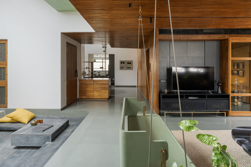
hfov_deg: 86.9
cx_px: 126
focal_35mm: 19
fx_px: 132
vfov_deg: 64.1
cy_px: 69
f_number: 11
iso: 200
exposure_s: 1/3.33
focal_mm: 16
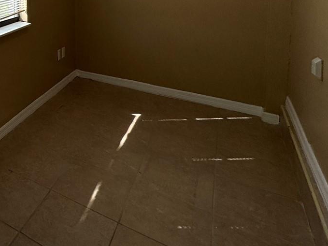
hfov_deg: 42.2
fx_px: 313
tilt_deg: -3.7
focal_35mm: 33
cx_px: -41
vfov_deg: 36.9
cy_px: -17
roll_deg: +1.7
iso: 40
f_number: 2.2
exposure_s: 1/188
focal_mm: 2.22
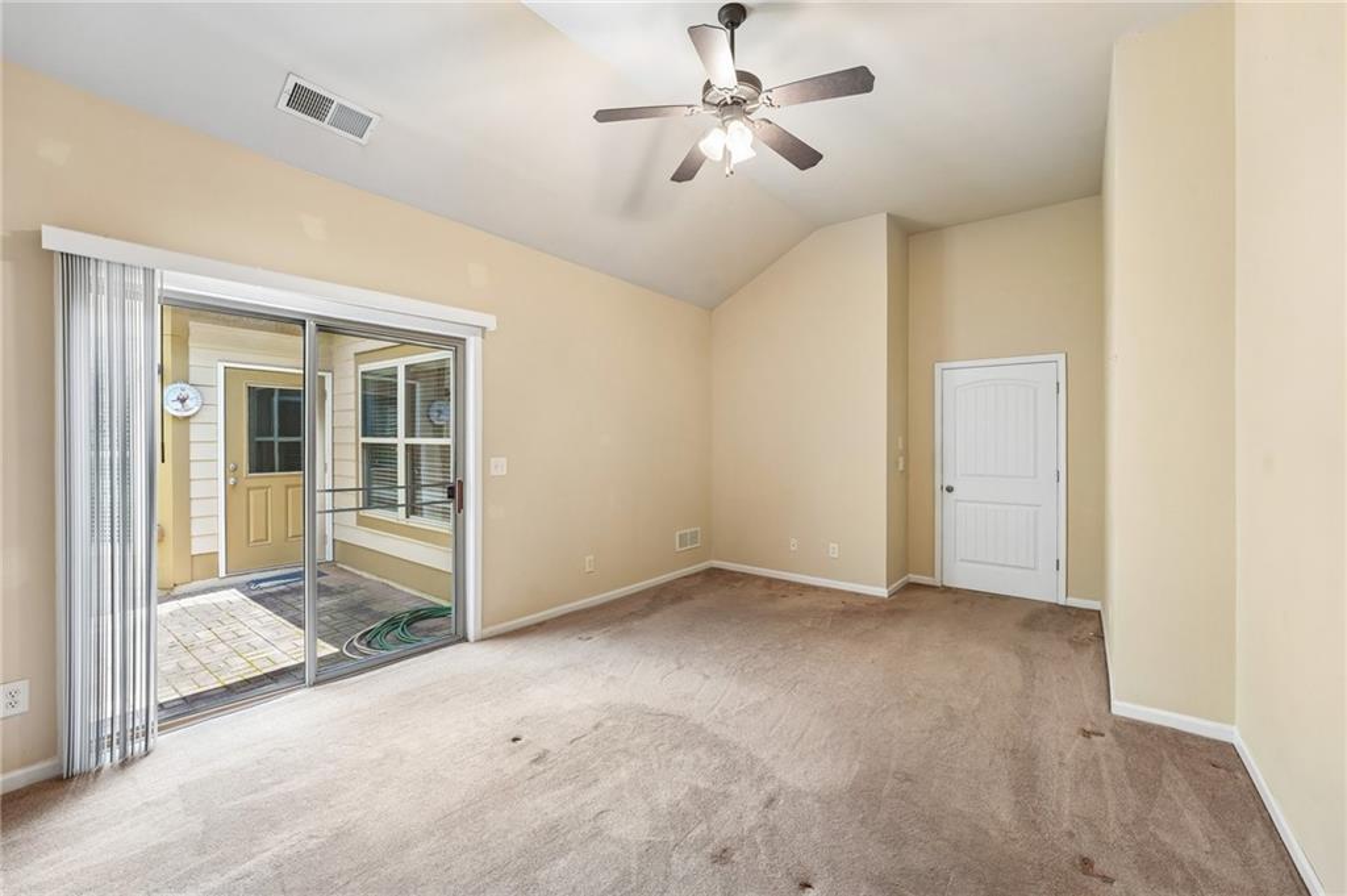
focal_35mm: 14
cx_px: 674
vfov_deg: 81.1
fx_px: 523
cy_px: 448
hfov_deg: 104.3
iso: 320
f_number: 8
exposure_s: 1/10
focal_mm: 14
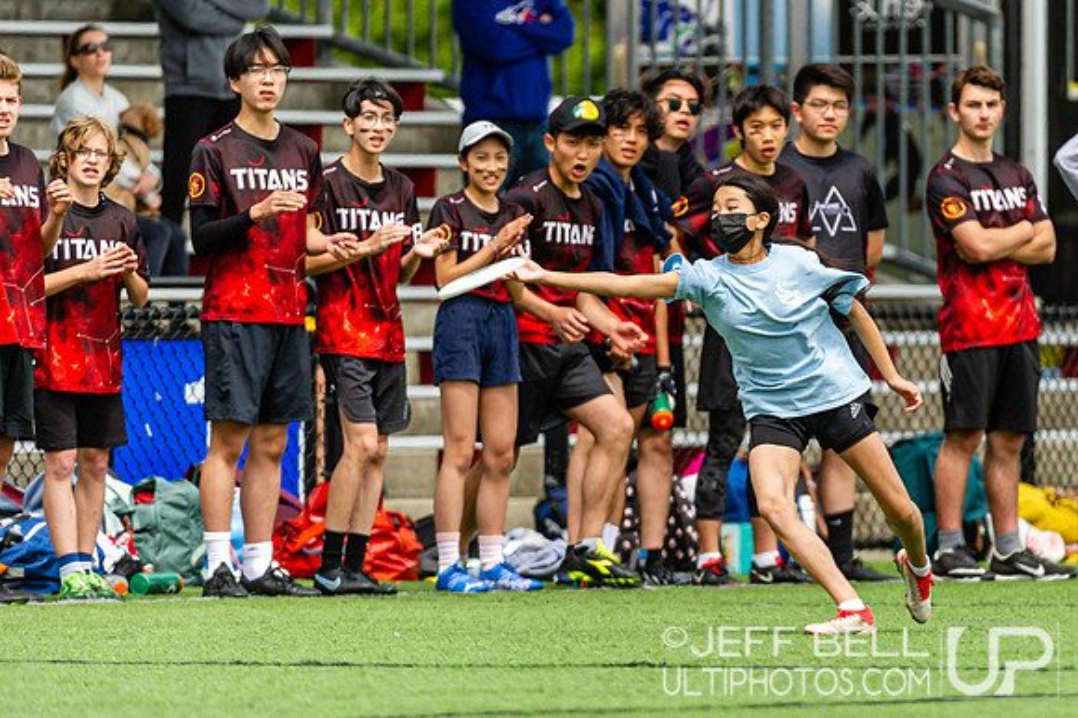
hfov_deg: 3.5
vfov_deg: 2.3
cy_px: 378
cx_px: 792
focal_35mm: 588
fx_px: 17591
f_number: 4
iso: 320
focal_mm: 400
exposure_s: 1/1600
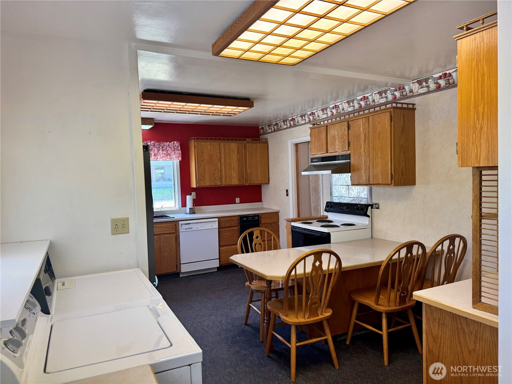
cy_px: 192
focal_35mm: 24
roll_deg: +1.9
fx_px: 355
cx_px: 256
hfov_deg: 71.6
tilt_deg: -3.6
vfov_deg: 56.8
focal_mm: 6.76
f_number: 1.78
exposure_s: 1/120
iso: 125
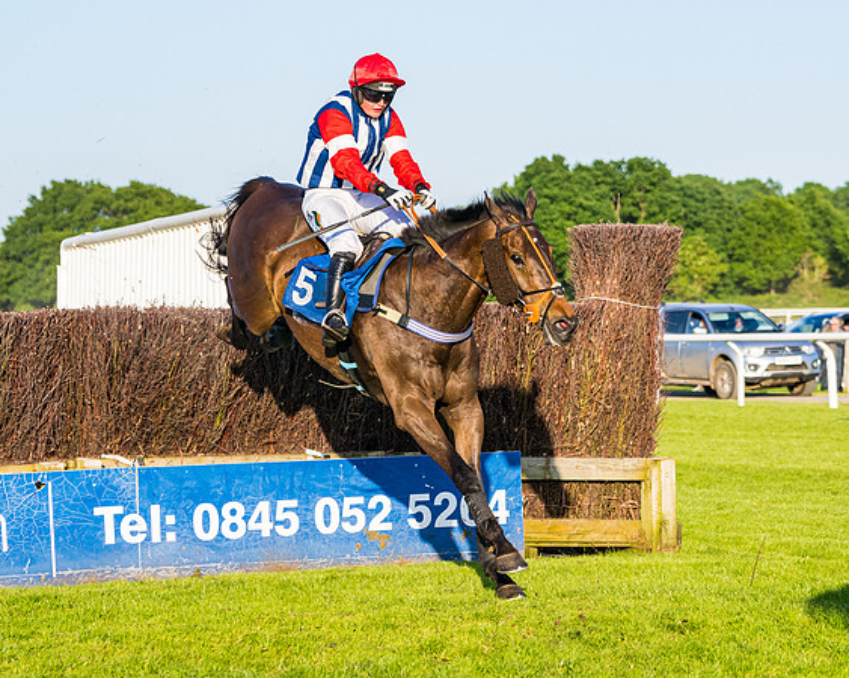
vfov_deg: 10.0
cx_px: 554
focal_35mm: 154
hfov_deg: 12.5
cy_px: 350
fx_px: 3881
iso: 400
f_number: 4
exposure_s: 1/2500
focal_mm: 82
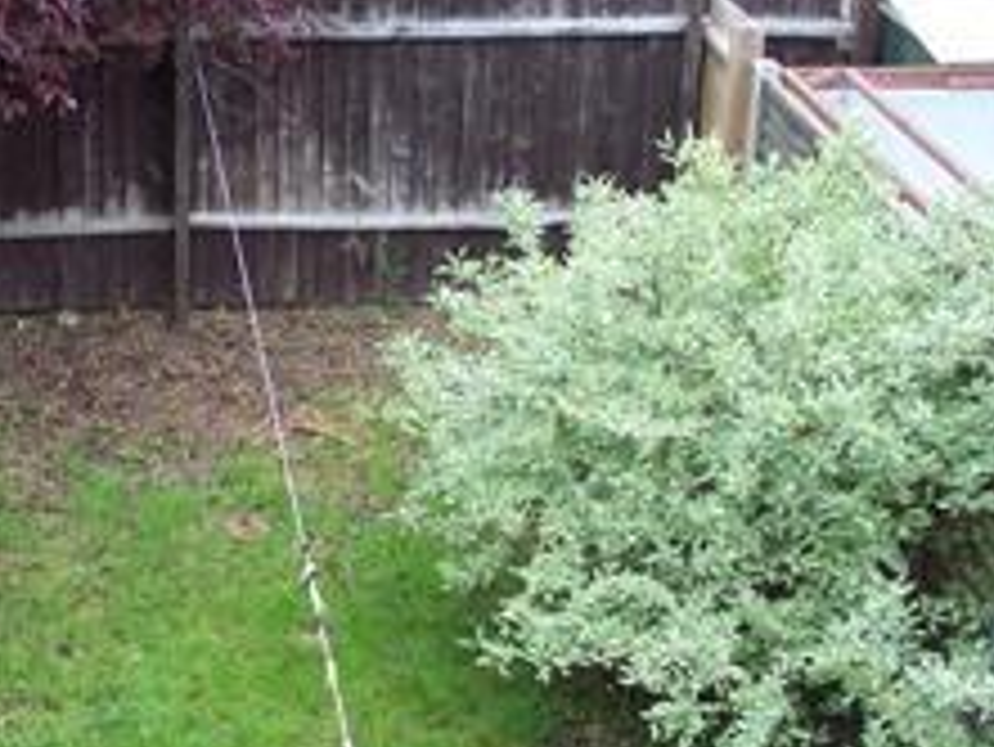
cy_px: 459
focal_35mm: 79
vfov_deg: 18.7
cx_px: -4
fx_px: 2270
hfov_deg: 23.6
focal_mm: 8
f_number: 3.4
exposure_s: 1/125
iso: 100
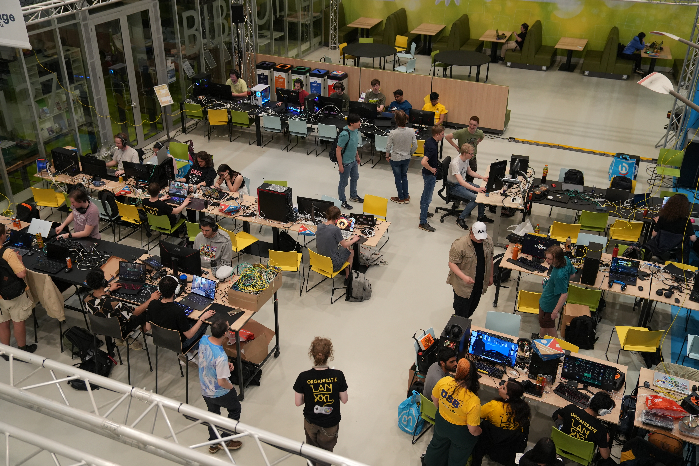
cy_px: 233
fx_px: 680
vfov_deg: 37.9
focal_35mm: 35
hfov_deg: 54.4
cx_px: 350
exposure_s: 1/160
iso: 1600
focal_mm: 35
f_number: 3.2
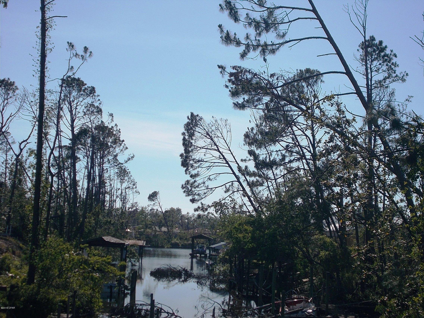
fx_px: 710
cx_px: 212
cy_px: 159
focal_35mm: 58
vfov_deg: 25.2
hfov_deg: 33.2
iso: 80
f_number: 12.3
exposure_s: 1/250
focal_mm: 10.3
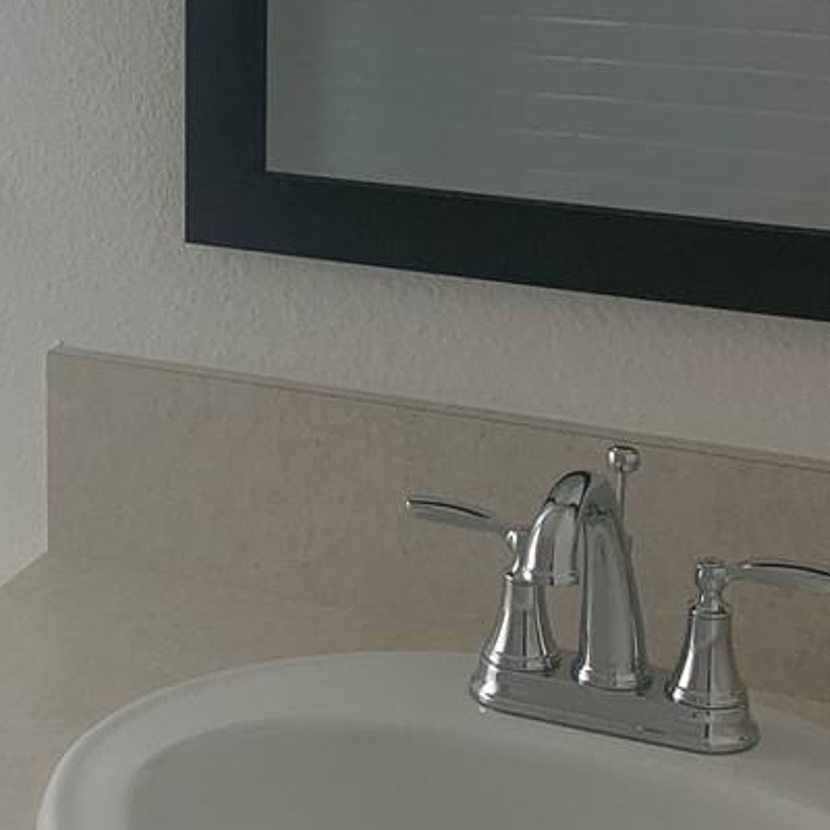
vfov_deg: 18.6
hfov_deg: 18.2
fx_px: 2496
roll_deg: +0.0
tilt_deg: -11.0
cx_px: -68
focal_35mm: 92
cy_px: 106
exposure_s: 1/363
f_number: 1.8
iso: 25
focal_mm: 4.25
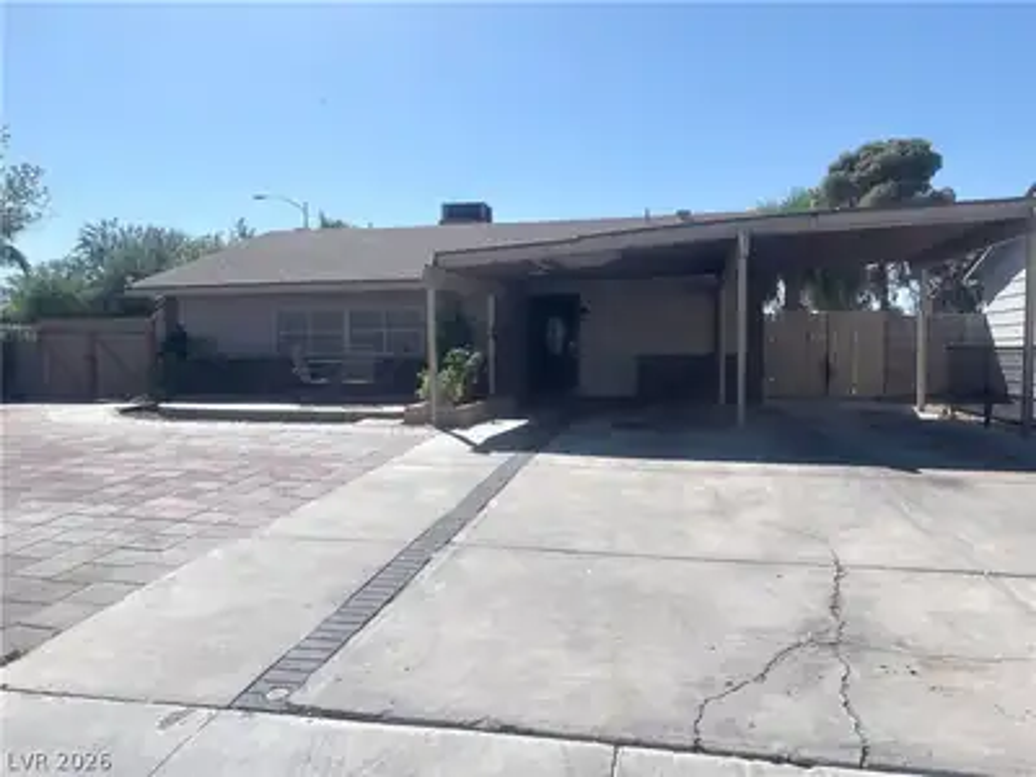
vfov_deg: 53.1
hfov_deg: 67.3
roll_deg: +0.1
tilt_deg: -1.3
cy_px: 388
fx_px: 778
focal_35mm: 26
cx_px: 518
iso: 50
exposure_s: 1/4329
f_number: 1.6
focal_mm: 5.96
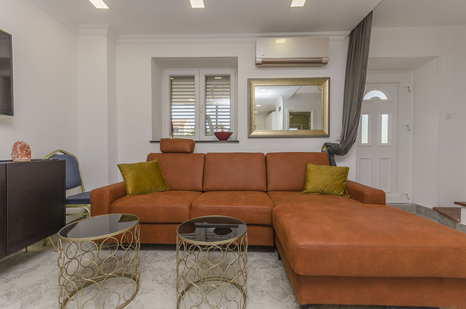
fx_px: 194
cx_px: 233
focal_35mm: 15
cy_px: 154
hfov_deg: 100.5
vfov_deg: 77.1
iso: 100
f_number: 9
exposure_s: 1/80
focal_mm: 10
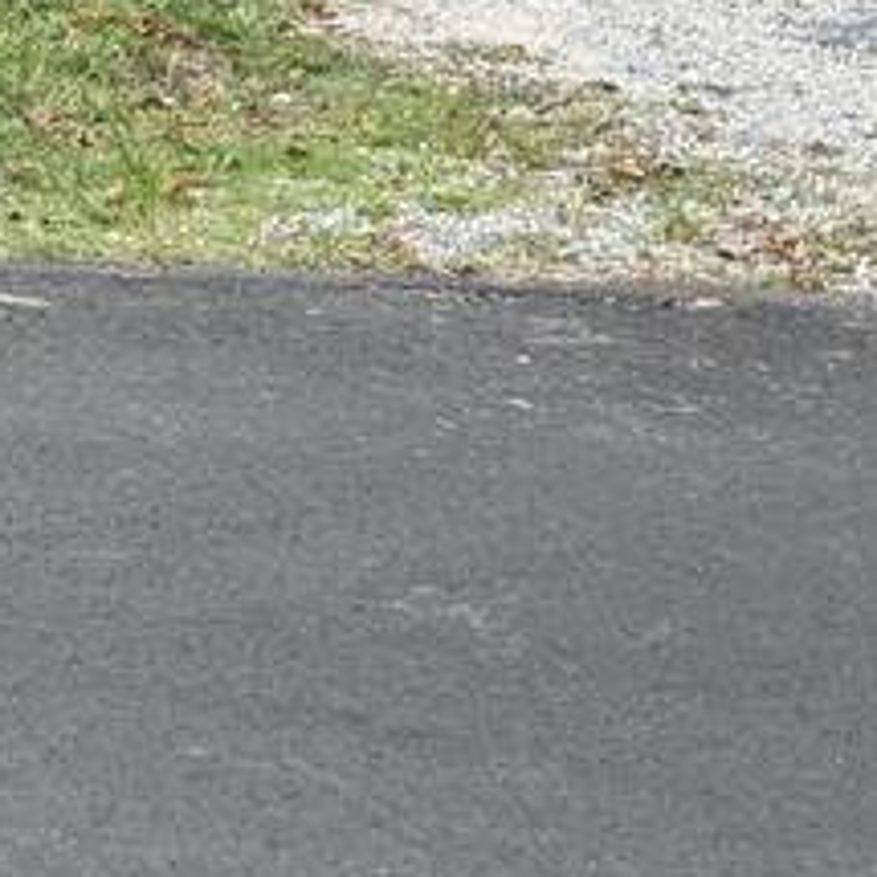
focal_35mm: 126
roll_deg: -2.5
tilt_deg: +4.1
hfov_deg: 12.0
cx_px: -999
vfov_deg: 12.3
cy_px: -869
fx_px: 3612
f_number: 1.78
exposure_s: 1/2169
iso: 100
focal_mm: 6.76
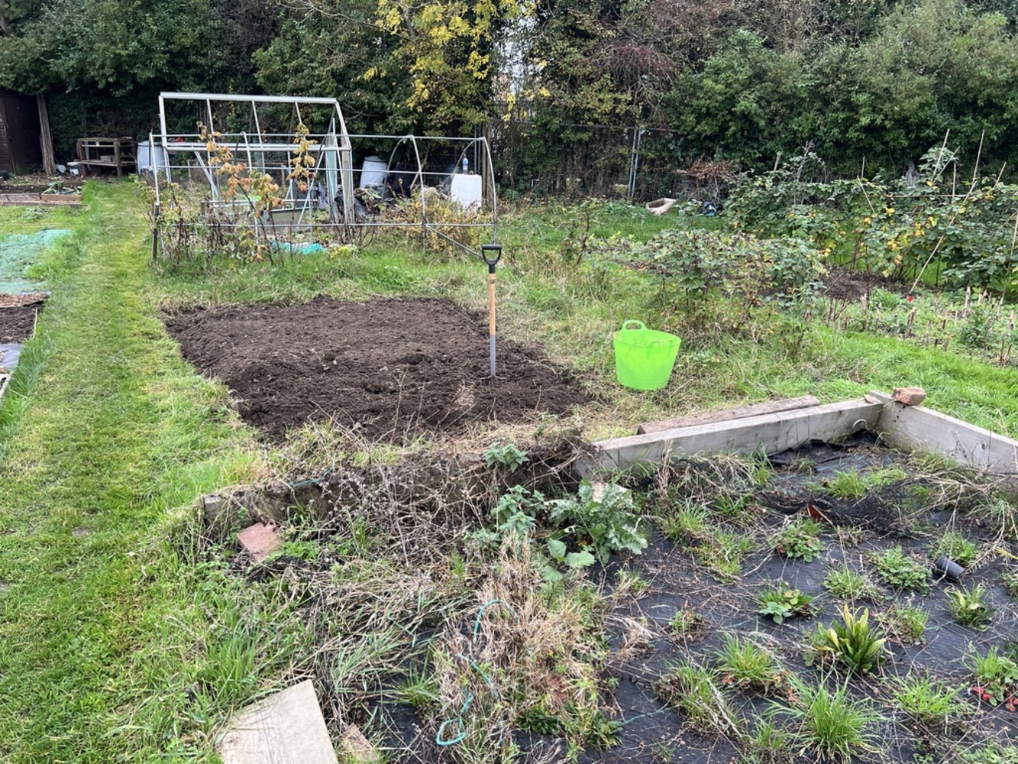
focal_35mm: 26
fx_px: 765
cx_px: 509
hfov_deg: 67.3
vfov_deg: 53.1
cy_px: 382
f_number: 1.5
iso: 125
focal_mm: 5.7
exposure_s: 1/116
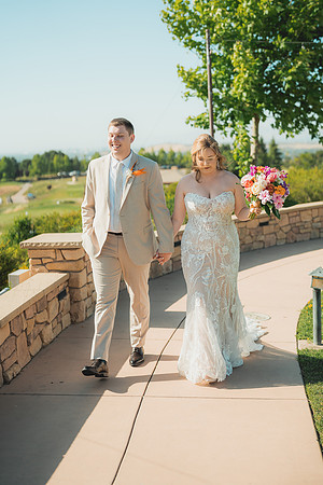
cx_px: 162
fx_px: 673
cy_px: 242
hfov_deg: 27.0
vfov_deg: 39.6
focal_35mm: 50
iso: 50
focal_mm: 50
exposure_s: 1/4000
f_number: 2
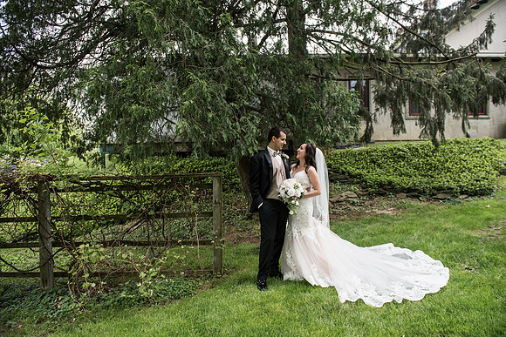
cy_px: 168
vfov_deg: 53.2
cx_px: 253
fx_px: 337
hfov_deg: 73.7
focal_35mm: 24
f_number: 3.5
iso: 640
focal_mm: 24
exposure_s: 1/1600
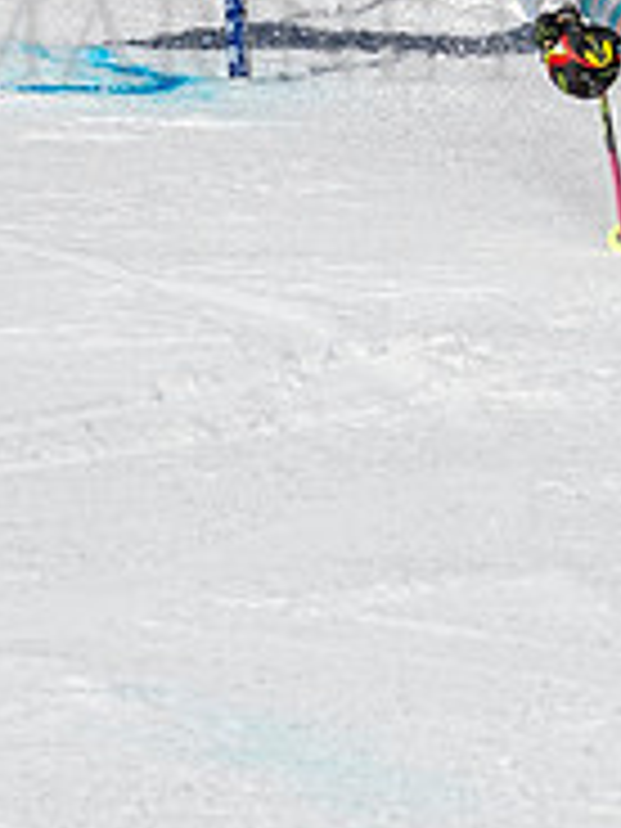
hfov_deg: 0.5
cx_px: 559
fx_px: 74605
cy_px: 11
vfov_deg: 0.6
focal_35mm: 3119
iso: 200
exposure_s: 1/2000
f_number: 8
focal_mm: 400
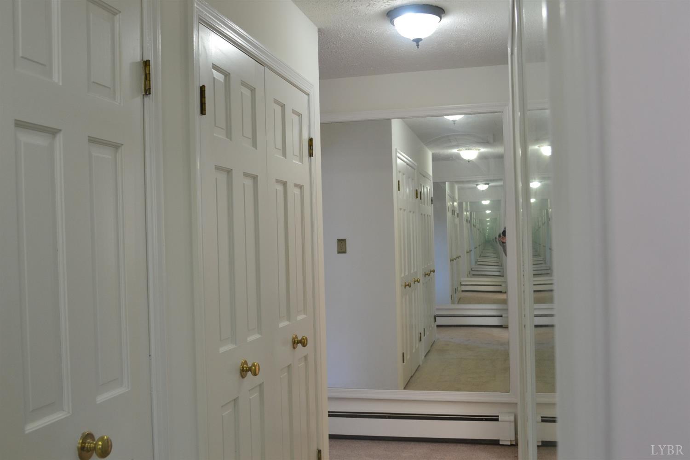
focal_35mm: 36
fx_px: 690
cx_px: 345
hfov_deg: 53.1
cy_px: 230
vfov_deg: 36.9
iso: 400
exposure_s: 1/30
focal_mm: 24
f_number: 7.1
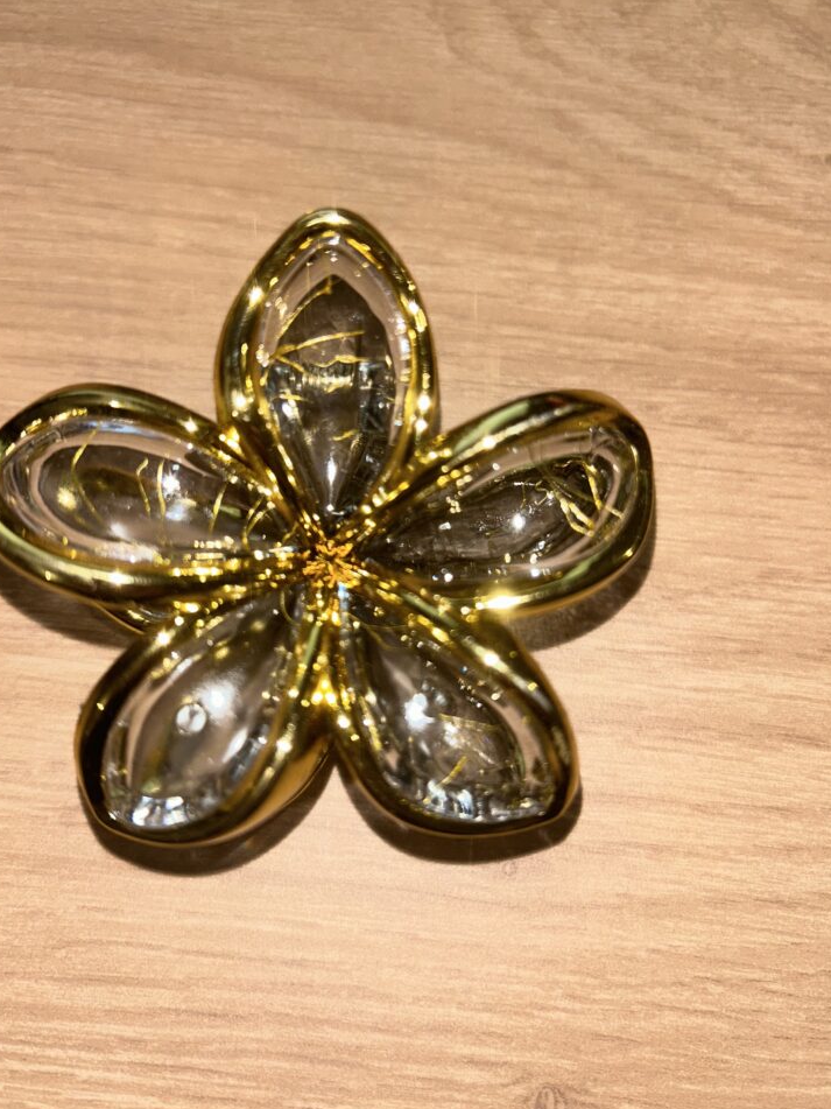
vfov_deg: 63.4
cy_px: 538
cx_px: 395
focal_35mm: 28
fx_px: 896
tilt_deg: -75.7
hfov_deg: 49.7
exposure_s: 1/75
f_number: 1.5
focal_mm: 5.7
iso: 40
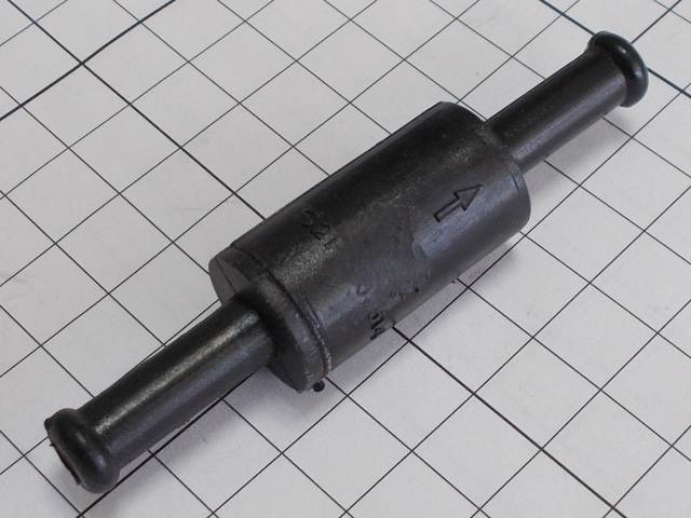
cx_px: 346
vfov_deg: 53.1
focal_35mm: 26
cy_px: 259
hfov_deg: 67.3
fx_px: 519
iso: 100
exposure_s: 1/25
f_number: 3.2
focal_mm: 4.6
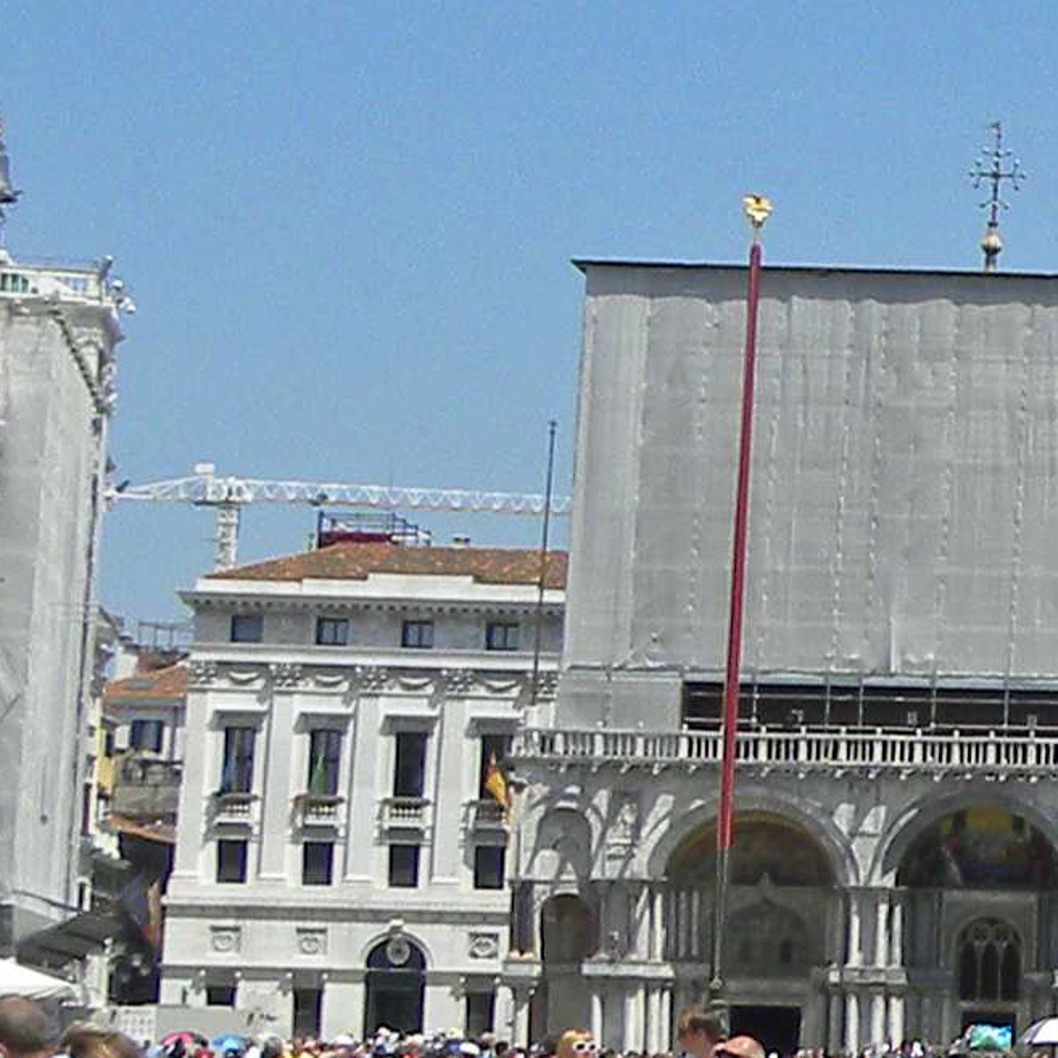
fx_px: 4841
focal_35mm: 140
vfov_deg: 12.4
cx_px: 2454
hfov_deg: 10.8
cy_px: 196
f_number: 5
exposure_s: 1/500
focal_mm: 4.6
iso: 64
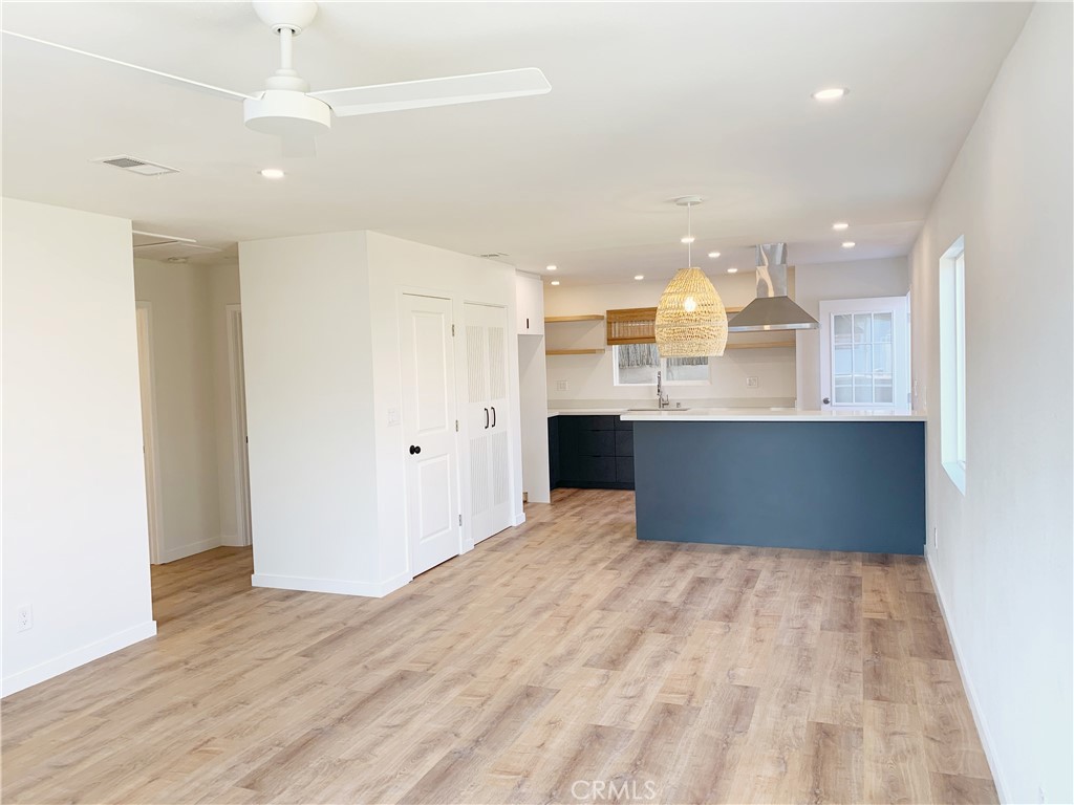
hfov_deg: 67.3
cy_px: 402
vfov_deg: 53.1
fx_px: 807
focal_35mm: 26
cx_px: 537
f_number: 1.8
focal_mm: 4.25
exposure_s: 1/120
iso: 64
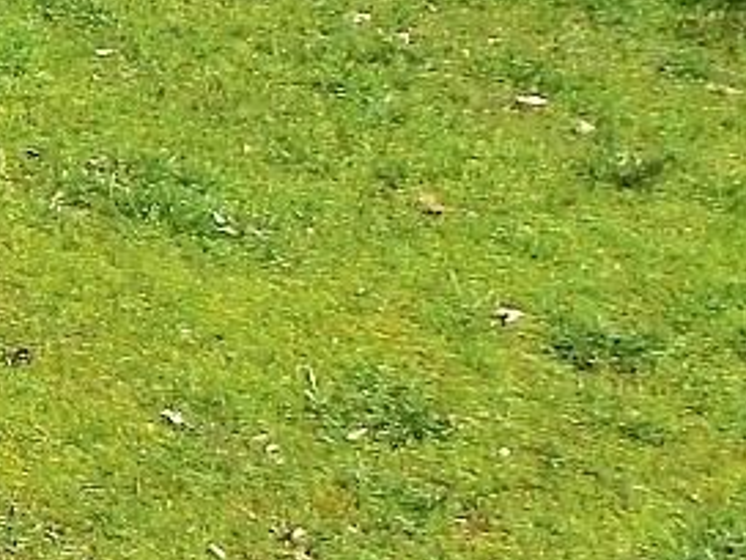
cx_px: -1684
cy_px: -110
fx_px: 3168
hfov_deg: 9.5
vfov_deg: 9.9
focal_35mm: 147
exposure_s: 1/1252
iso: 100
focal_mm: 3.61
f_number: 2.8
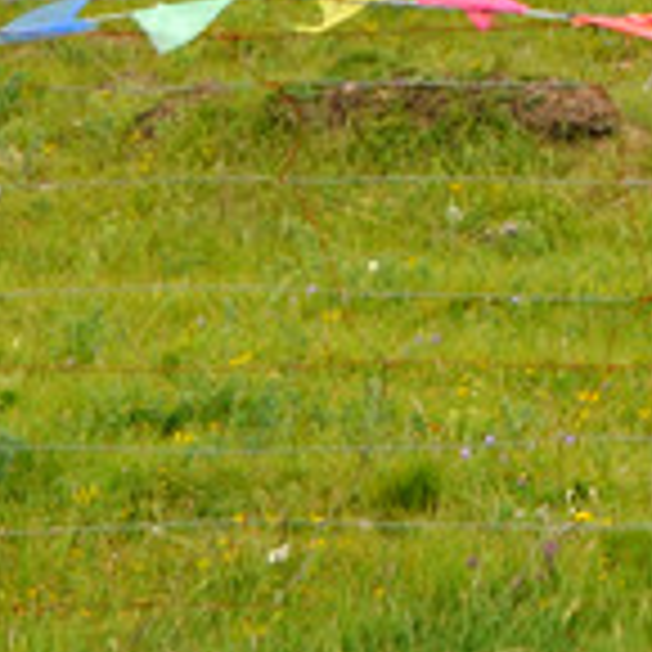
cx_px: 1740
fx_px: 5093
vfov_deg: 7.2
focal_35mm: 239
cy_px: -456
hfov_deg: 6.8
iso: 200
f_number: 14
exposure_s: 1/60
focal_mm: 34
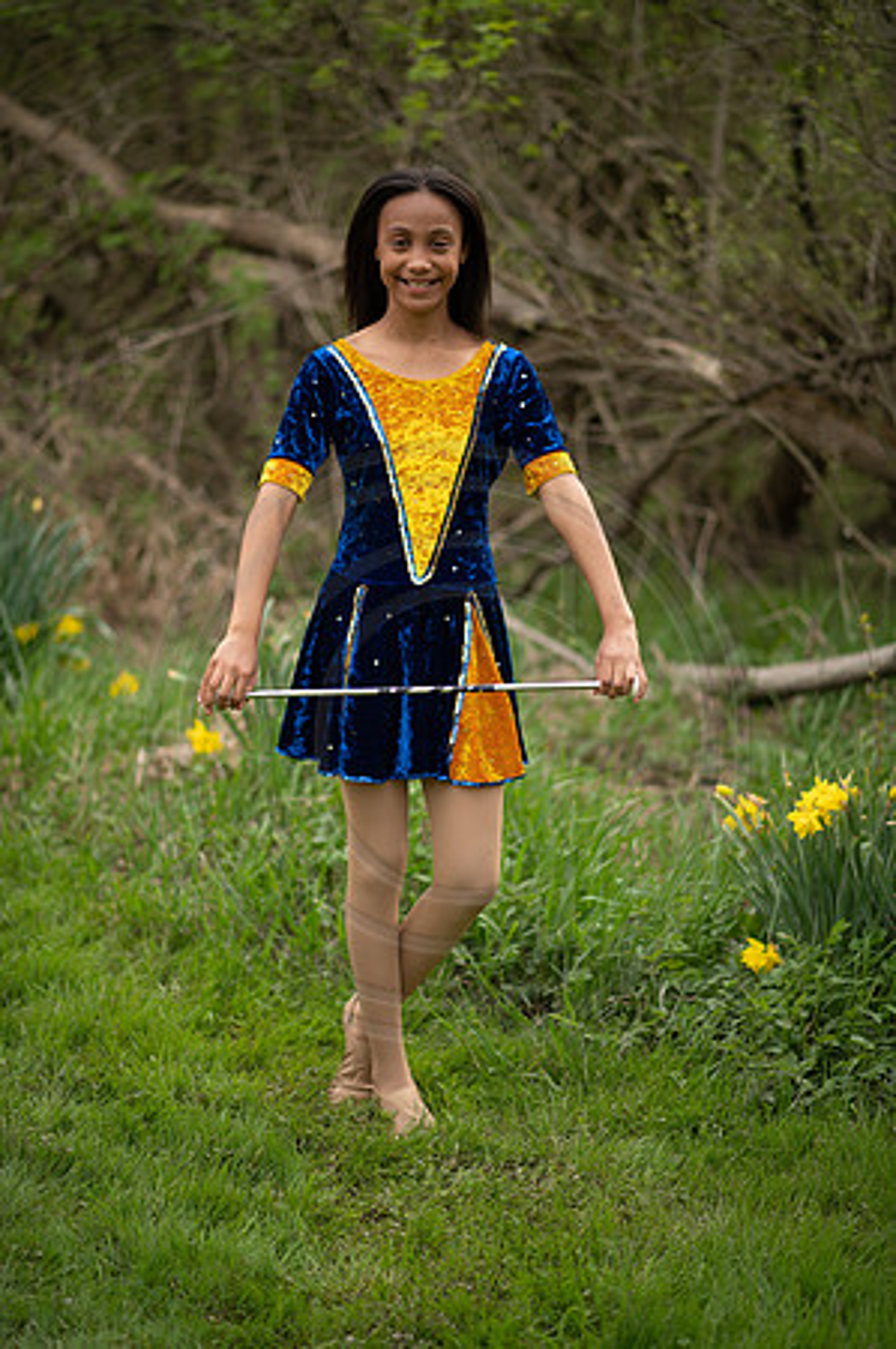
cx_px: 448
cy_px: 674
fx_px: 3180
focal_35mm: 85
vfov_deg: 23.9
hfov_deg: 16.0
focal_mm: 85
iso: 100
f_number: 1.8
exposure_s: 1/500
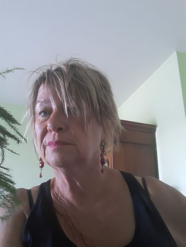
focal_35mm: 32
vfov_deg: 56.8
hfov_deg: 44.2
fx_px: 229
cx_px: 93
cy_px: 124
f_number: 2
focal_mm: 2.66
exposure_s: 1/25
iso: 200
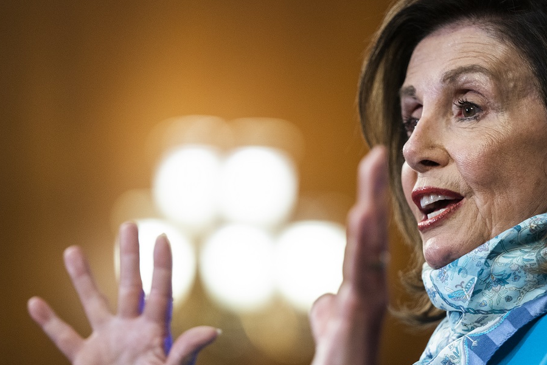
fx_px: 3509
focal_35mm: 231
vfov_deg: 5.9
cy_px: 211
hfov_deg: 8.9
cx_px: 362
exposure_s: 1/200
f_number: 2.8
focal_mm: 173
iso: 2000
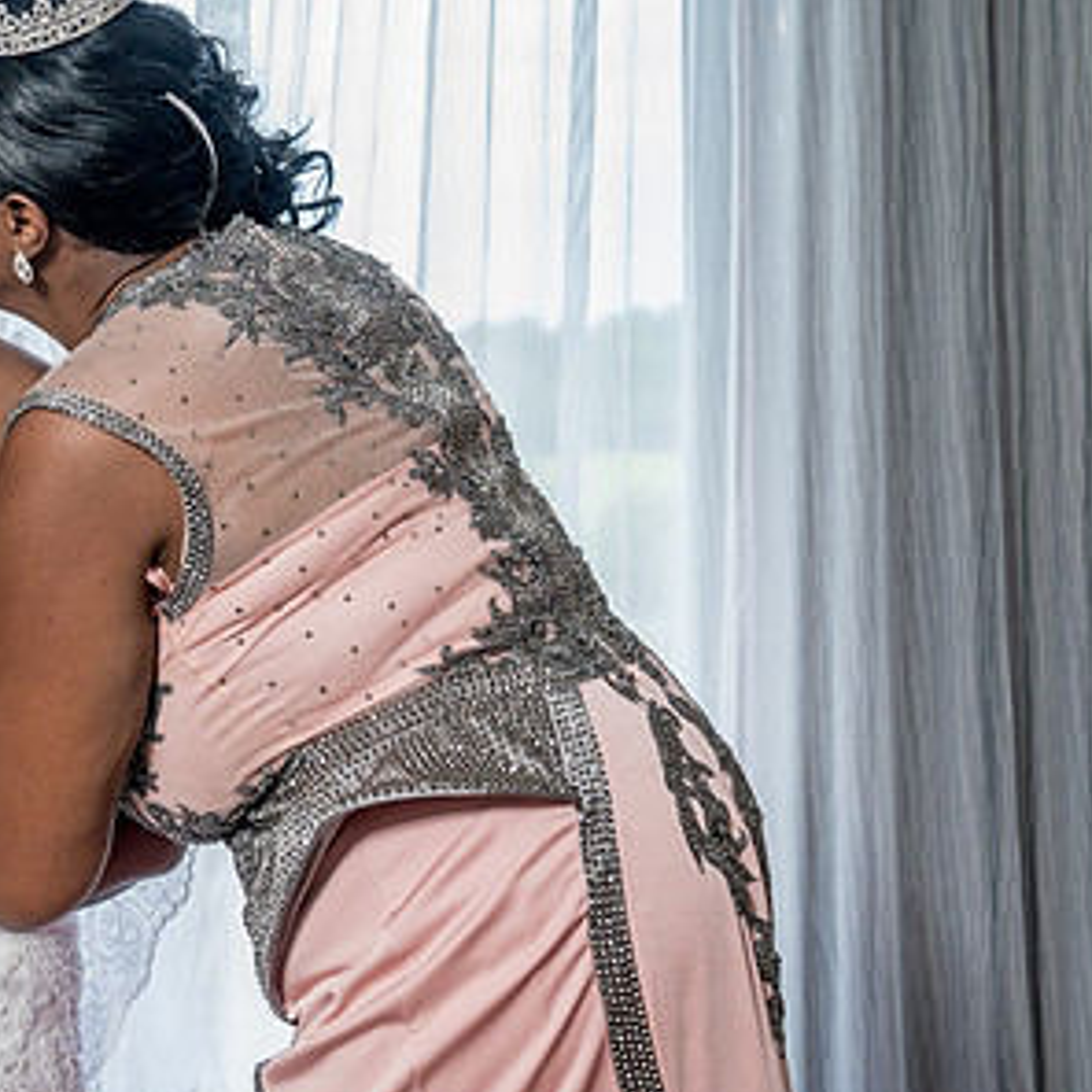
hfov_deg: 23.9
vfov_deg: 24.6
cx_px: 85
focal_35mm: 70
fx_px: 2498
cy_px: 504
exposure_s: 1/200
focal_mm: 42
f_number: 4
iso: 640
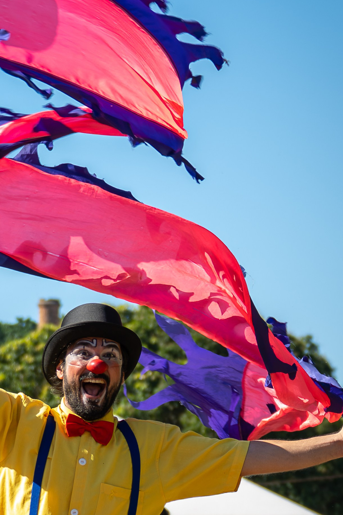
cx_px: 186
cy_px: 347
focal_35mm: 229
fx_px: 3272
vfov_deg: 9.0
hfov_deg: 6.0
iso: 32
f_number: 2.8
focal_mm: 40
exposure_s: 1/640
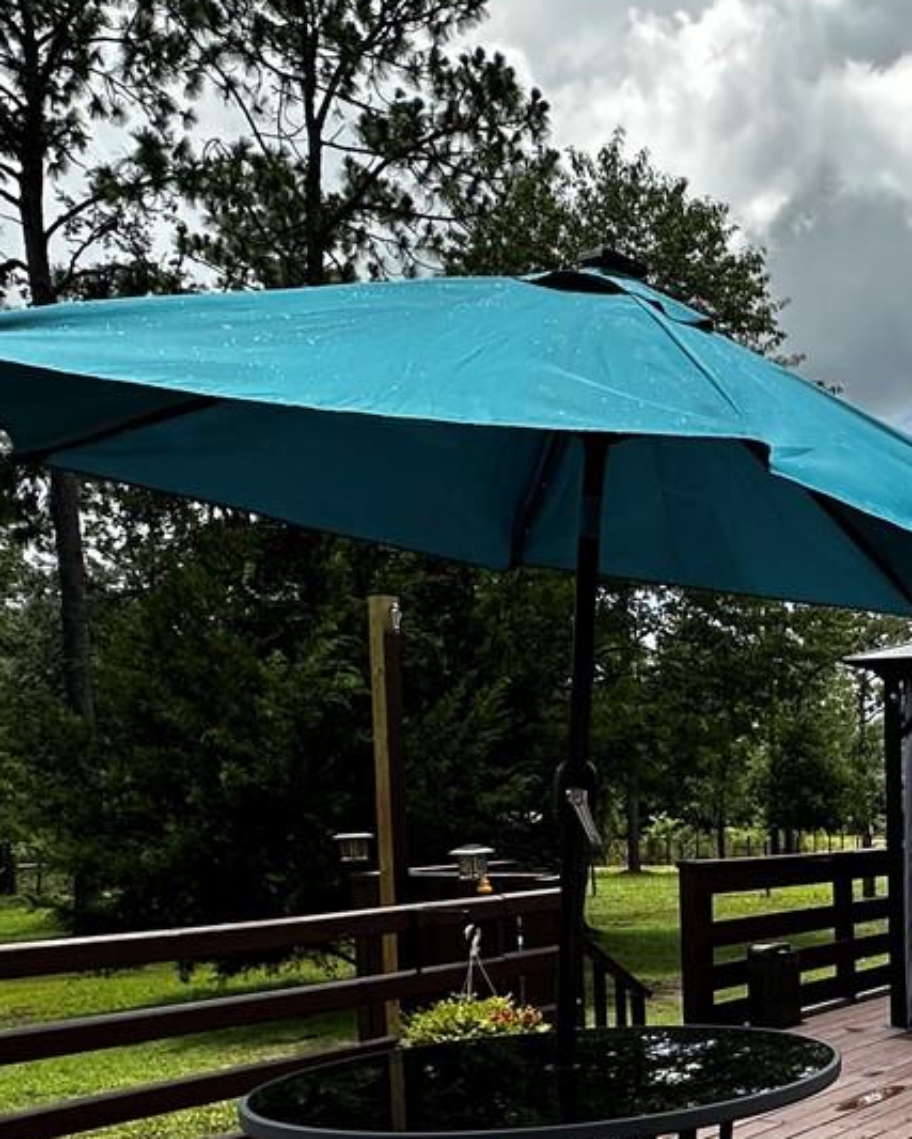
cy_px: 876
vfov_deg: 43.1
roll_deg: +0.9
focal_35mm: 41
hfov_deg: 30.4
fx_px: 1382
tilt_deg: -2.7
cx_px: 1123
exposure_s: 1/1221
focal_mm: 2.22
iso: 40
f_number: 2.2
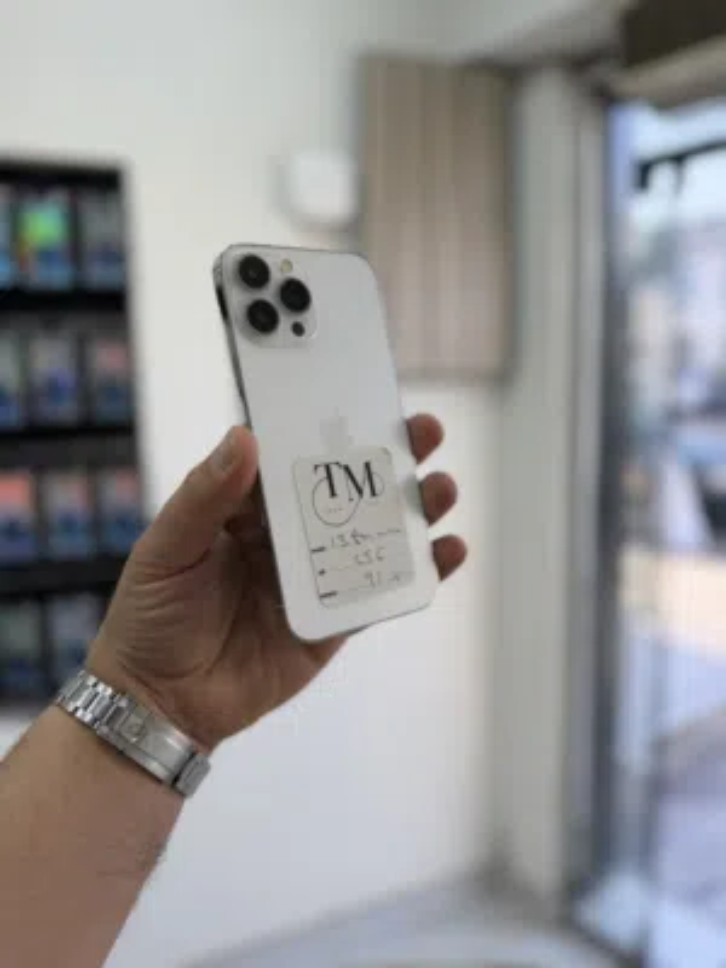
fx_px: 671
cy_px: 484
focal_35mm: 24
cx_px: 363
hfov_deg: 56.8
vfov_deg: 71.6
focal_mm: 6.76
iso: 100
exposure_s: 1/464
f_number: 1.78
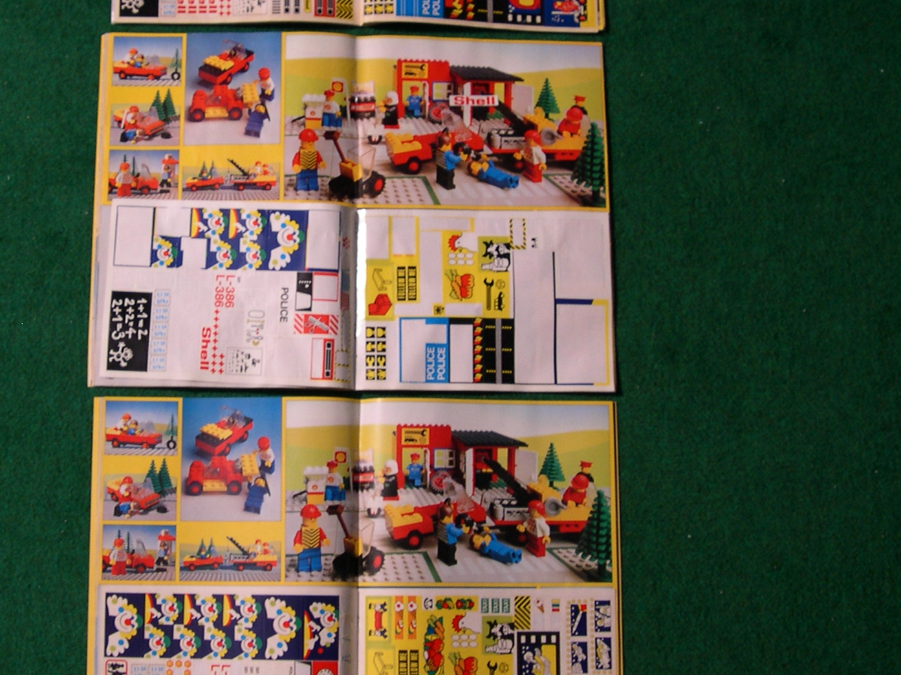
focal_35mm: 62
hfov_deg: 30.9
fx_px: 1613
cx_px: 279
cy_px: 241
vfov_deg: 23.6
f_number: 2.8
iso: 100
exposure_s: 1/7.2
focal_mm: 8
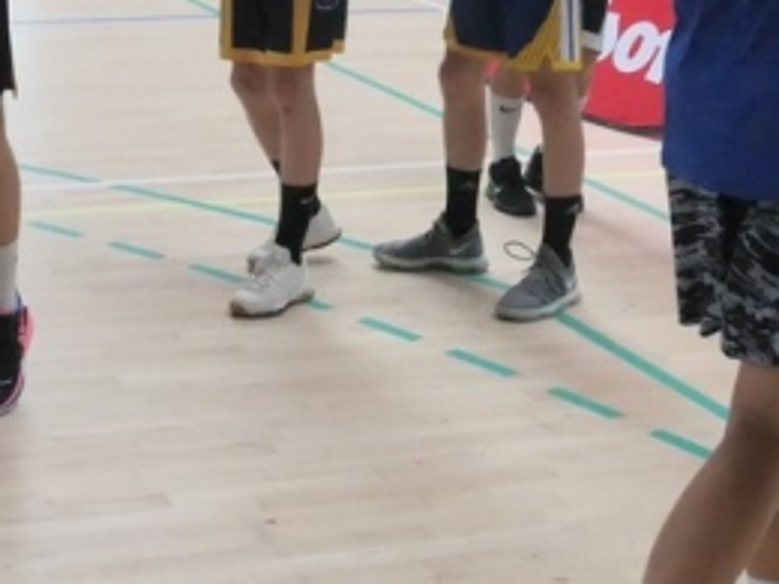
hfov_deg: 23.9
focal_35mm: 80
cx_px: 126
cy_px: -195
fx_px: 1800
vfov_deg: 17.2
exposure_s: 1/2500
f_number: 3.2
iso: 3200
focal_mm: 8.8
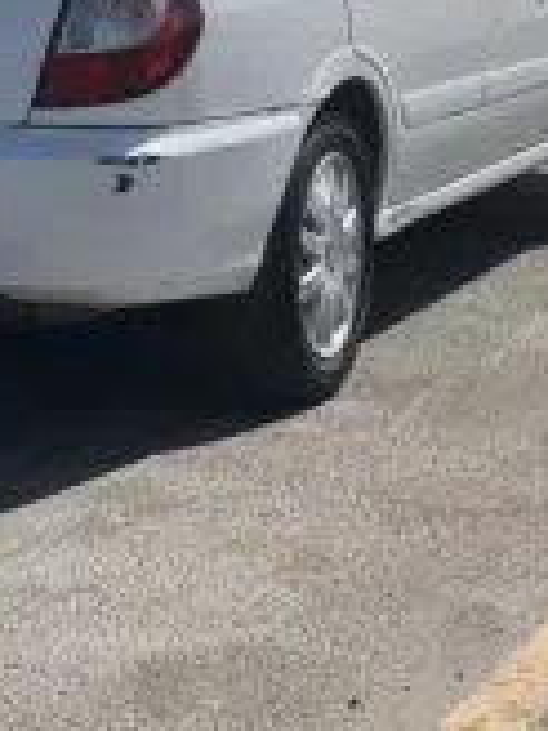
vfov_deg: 10.4
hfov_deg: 7.9
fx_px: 3968
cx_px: 45
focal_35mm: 188
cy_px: -89
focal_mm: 9
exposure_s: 1/1143
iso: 32
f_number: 2.8
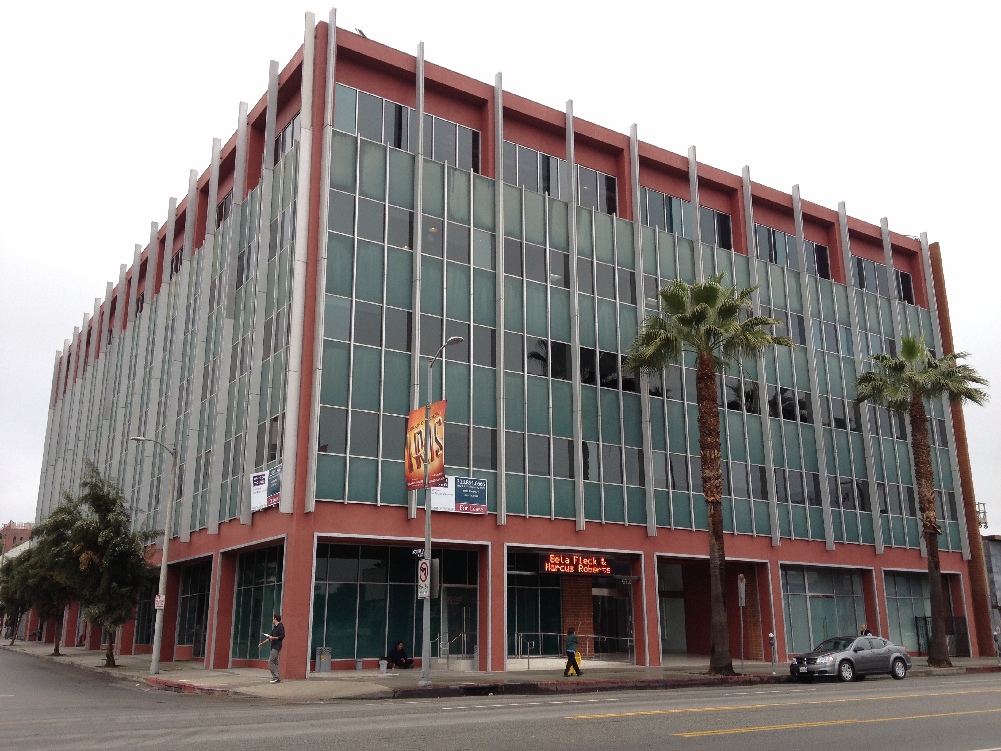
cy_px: 376
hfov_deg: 52.6
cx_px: 500
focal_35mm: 35
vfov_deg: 40.7
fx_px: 1012
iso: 50
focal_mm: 4.28
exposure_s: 1/238
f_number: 2.4
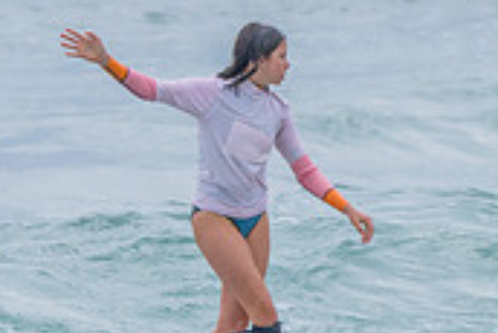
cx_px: 216
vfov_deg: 0.7
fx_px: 28645
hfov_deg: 1.0
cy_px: 345
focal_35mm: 2069
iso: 800
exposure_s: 1/2000
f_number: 5.6
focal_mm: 500
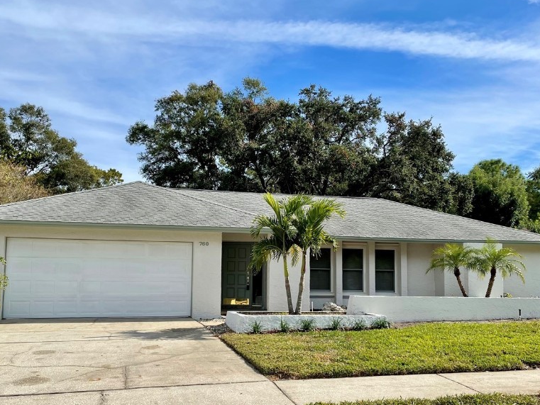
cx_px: 255
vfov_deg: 40.5
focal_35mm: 35
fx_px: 546
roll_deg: -0.1
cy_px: 242
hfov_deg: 52.6
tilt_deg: +4.1
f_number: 1.6
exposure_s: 1/4651
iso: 32
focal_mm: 4.2
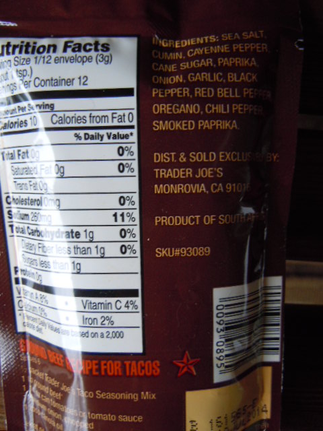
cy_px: 216
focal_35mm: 30
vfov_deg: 60.0
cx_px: 162
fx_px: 373
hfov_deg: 46.8
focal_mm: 5.4
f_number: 3.5
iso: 400
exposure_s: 1/15
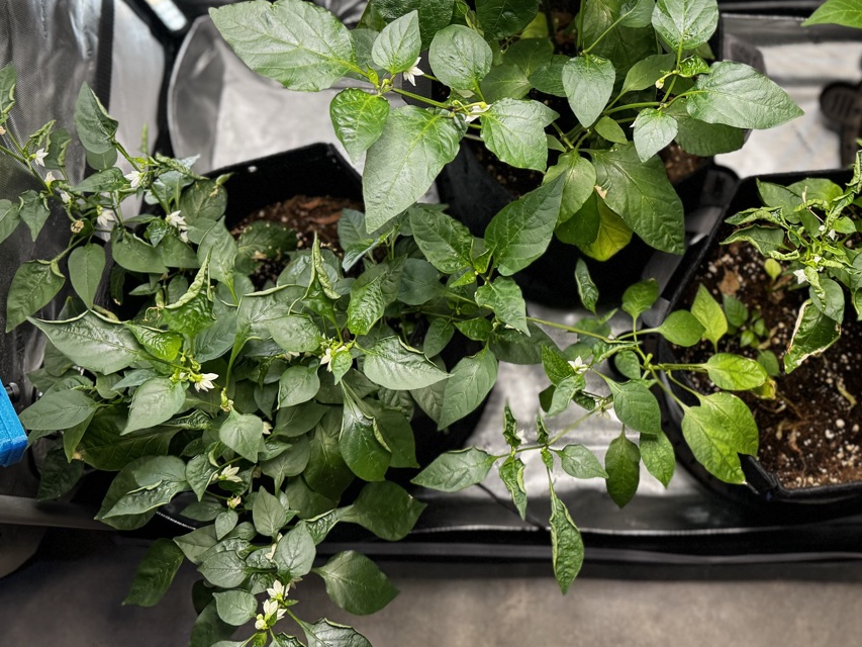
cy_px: 128
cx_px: 601
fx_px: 1121
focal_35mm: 45
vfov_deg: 31.4
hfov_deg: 41.3
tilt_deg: -70.0
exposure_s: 1/125
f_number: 1.78
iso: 100
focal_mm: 6.76
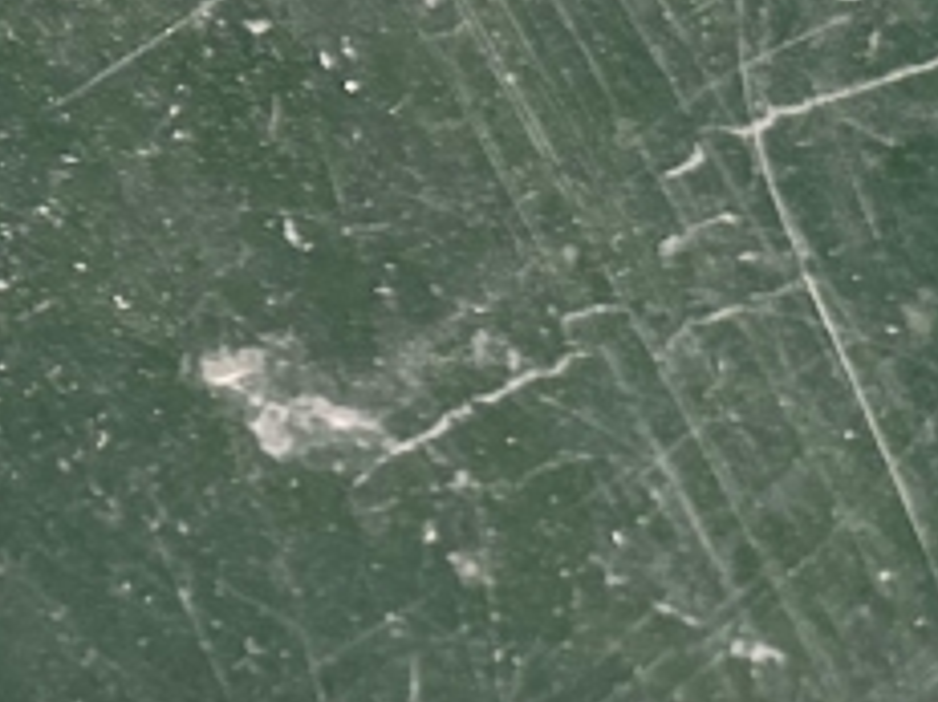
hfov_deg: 16.5
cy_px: 349
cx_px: -654
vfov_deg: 14.4
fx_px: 2790
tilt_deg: -63.6
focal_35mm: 103
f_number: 1.78
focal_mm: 6.86
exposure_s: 1/25
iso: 1000
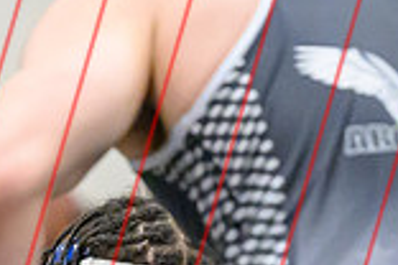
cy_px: 524
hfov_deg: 3.2
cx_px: 126
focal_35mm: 648
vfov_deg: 2.1
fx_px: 7163
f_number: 2.8
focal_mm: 115
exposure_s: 1/800
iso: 12800
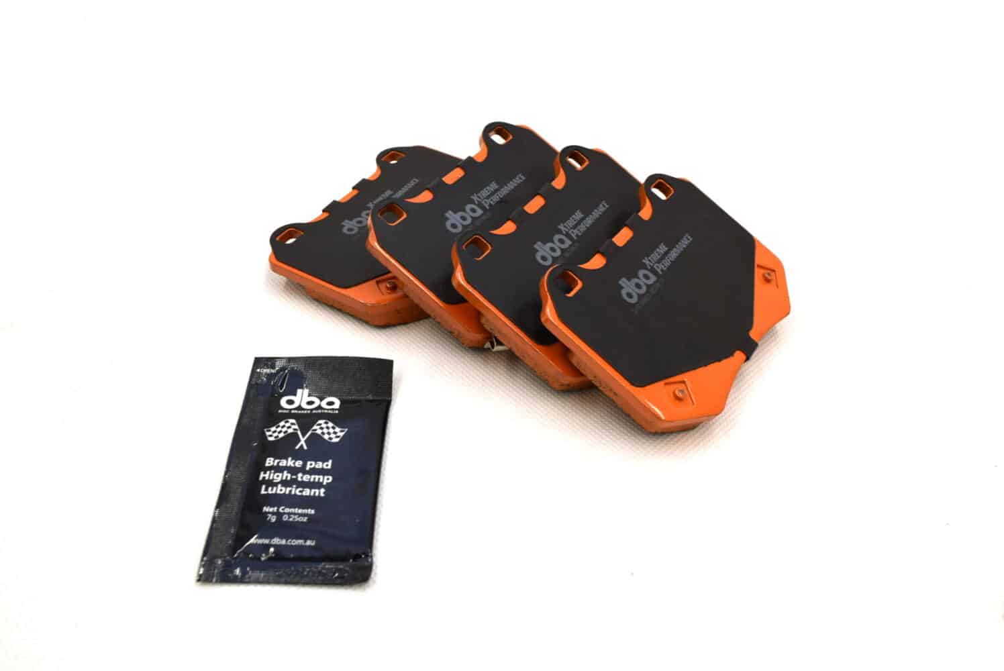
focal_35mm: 33
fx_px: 921
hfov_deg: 57.2
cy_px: 336
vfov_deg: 40.0
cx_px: 502
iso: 100
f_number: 9
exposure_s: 1/40
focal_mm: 22
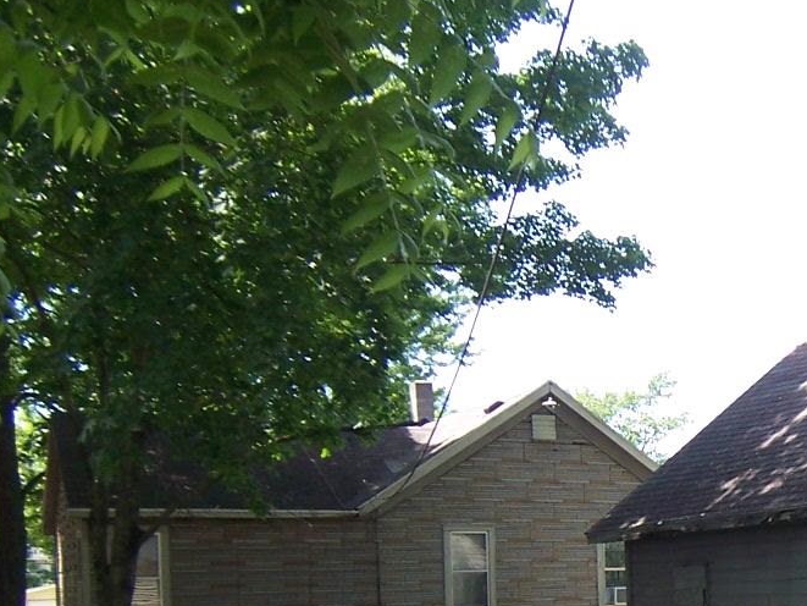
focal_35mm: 54
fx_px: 1259
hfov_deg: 32.7
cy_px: 599
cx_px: 805
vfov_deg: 25.7
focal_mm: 3.8
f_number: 2.8
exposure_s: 1/160
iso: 64
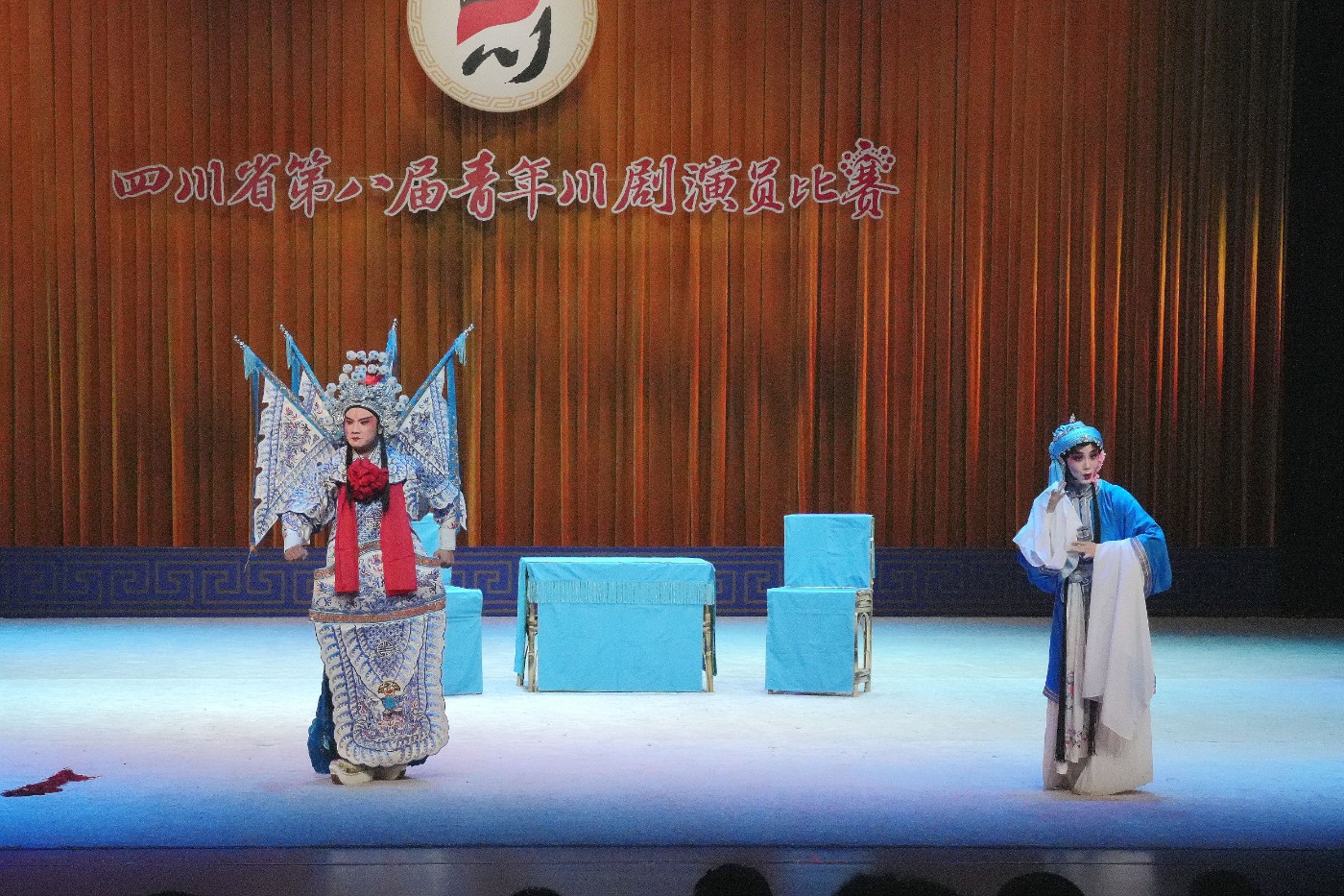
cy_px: 448
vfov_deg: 23.0
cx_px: 672
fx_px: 2202
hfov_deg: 33.9
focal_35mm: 59
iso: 12800
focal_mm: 59
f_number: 10
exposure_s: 1/1250
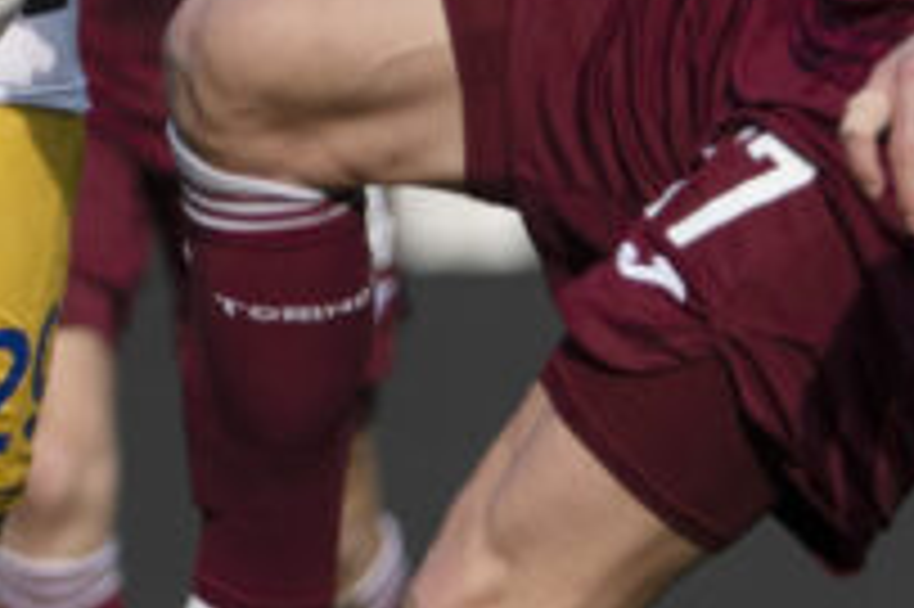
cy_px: 61
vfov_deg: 0.9
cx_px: 68
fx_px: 39726
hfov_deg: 1.3
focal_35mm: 1566
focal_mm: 310
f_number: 4
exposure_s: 1/1250
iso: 100
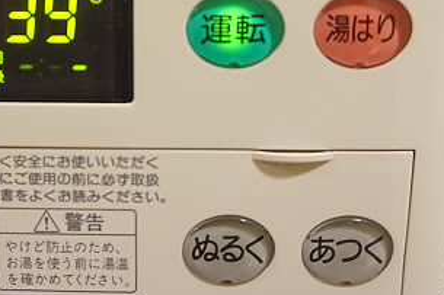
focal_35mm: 57
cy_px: 81
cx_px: 139
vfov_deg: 23.6
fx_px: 703
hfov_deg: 34.7
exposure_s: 1/80
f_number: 3.5
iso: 3200
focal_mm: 16
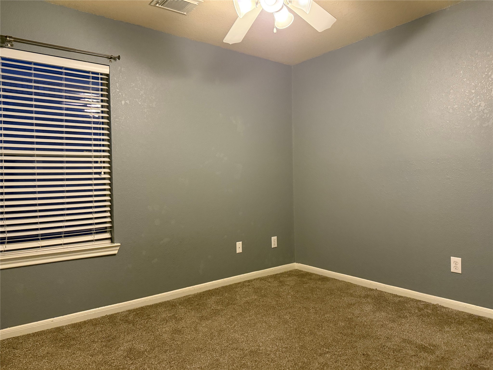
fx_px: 342
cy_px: 185
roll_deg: +1.5
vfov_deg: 56.8
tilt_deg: +0.3
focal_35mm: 24
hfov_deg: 71.6
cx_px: 246
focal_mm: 6.76
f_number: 1.78
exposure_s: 1/60
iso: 800
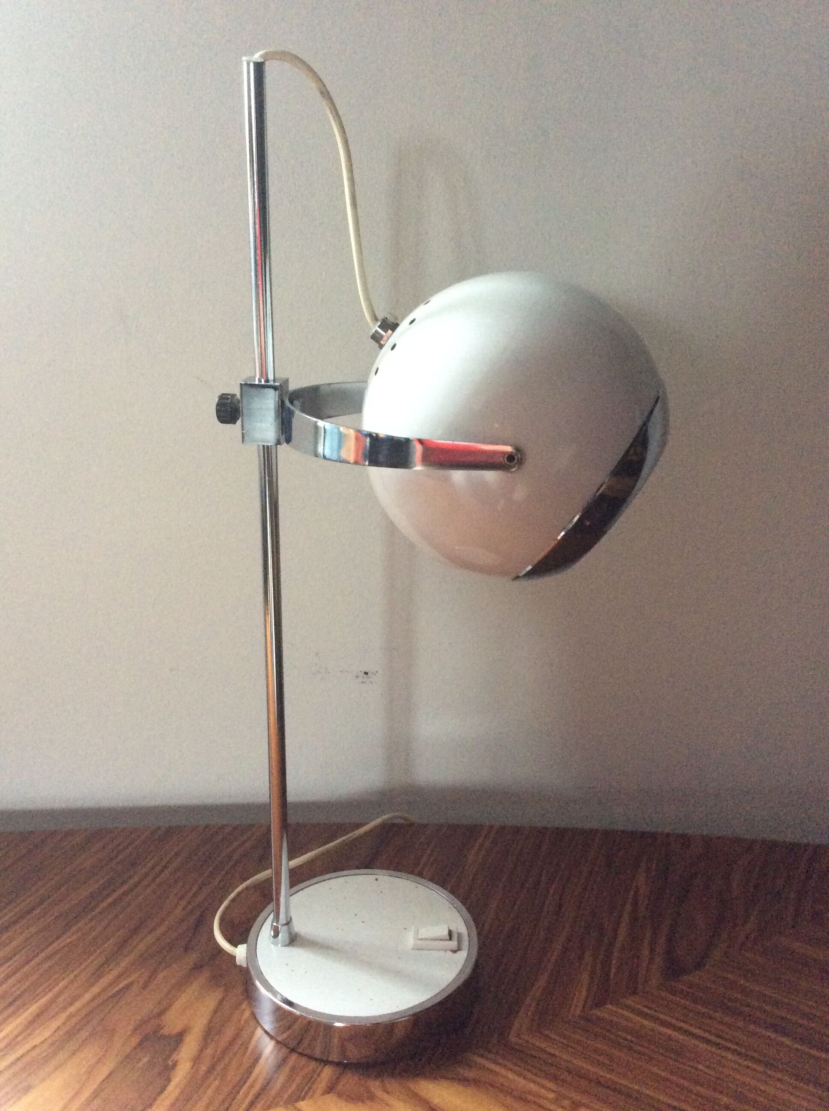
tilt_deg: -17.5
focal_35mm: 32
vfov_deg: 56.9
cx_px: 414
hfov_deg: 44.1
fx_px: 1025
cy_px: 556
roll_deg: -0.5
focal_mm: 3.3
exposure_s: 1/17
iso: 250
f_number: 2.4
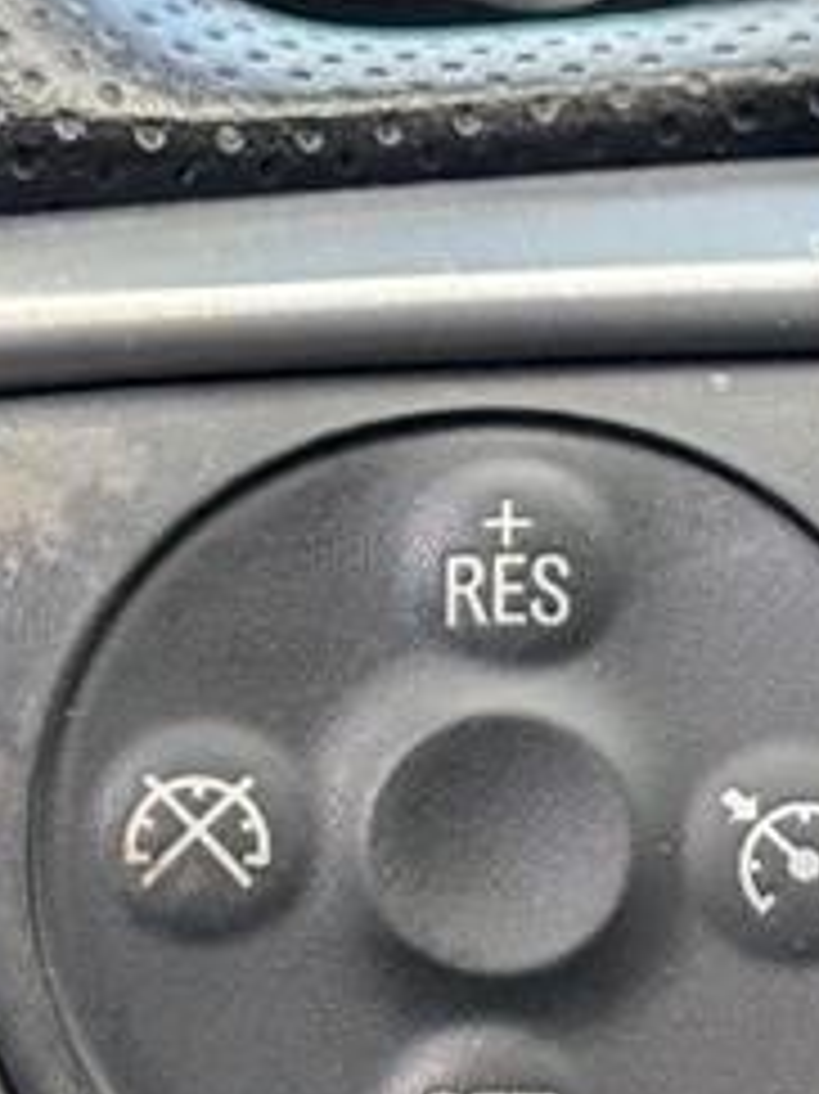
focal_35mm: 129
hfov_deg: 11.5
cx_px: 594
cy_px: 716
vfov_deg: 15.3
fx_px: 4073
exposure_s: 1/500
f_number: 1.68
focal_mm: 6.9
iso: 172
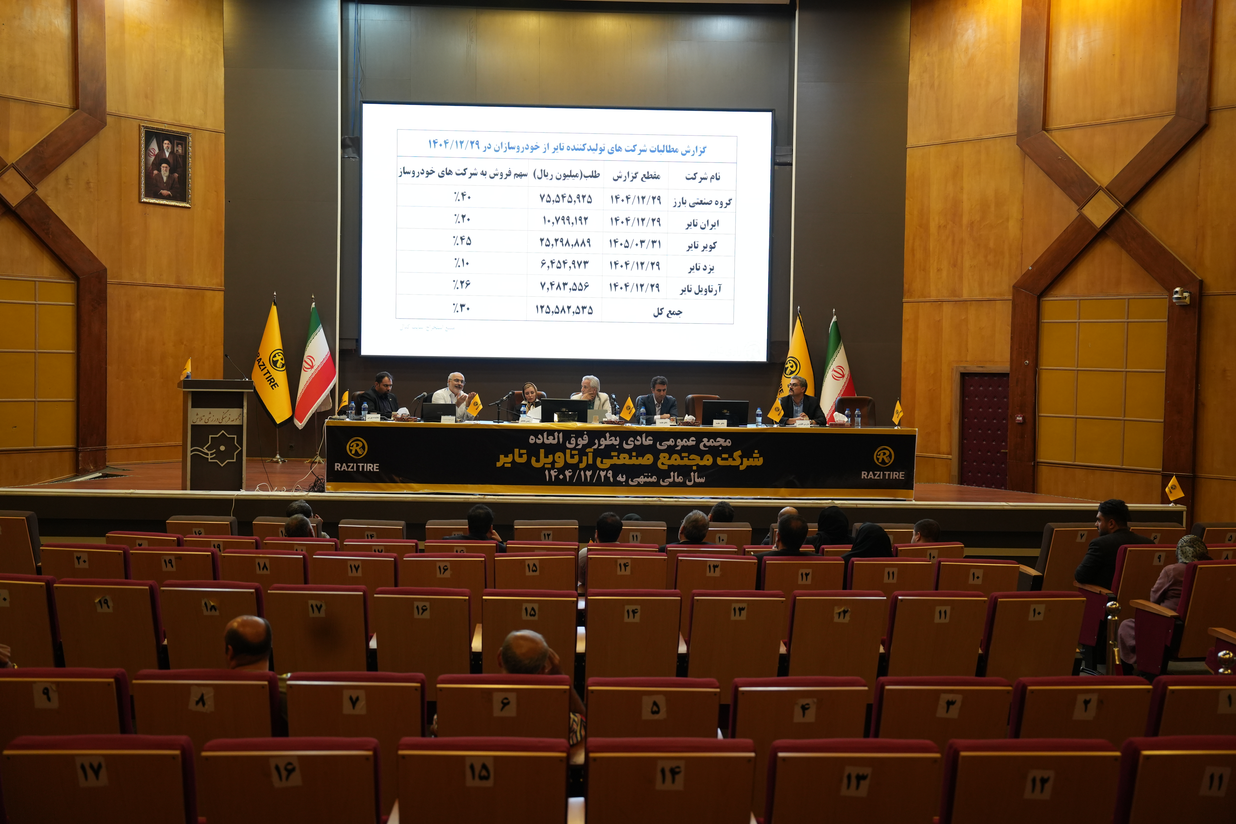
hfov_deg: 51.9
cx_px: 618
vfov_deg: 35.9
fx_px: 1270
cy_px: 412
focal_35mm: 37
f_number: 2.8
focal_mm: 37
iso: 1250
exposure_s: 1/60
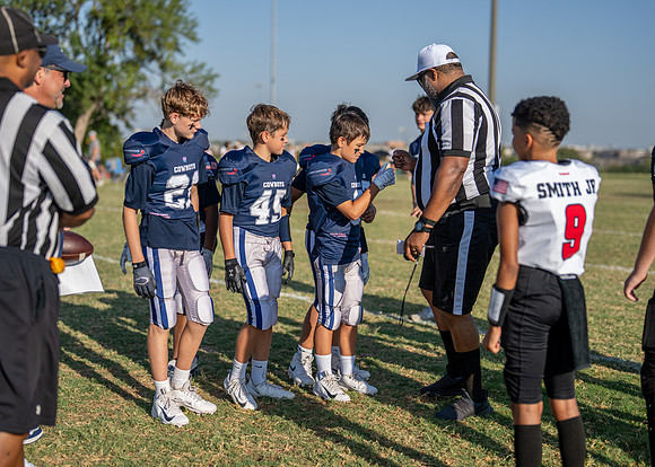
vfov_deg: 26.2
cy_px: 234
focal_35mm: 54
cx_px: 328
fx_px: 1003
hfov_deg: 36.2
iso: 100
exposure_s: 1/5000
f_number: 1.6
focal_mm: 50
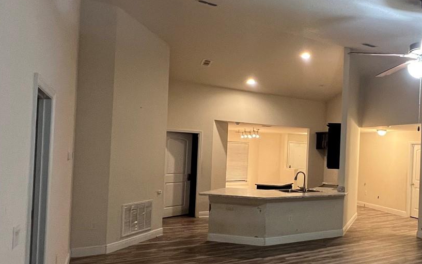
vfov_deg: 45.8
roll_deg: -2.3
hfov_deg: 61.6
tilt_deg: +0.5
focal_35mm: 27
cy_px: 154
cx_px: 349
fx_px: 310
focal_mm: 1.57
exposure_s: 1/60
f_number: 1.8
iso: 400
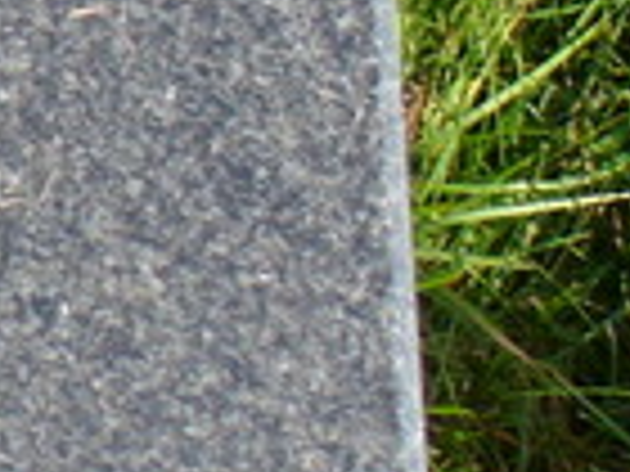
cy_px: -54
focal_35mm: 211
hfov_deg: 8.9
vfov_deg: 7.0
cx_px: -554
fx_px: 3840
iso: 80
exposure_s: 1/500
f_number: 2.8
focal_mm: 6.1
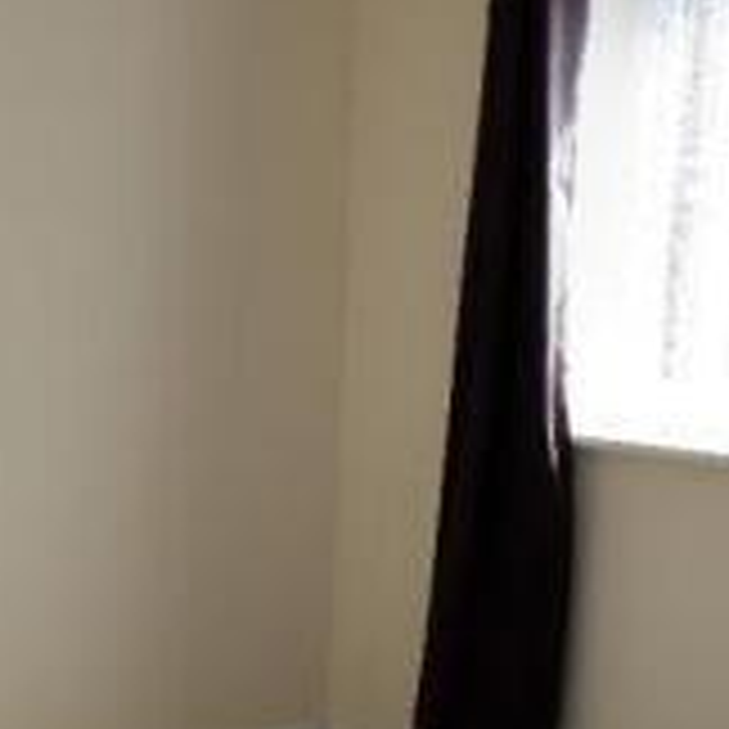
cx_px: 151
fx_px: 1882
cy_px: 533
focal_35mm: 79
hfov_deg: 21.7
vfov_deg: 21.8
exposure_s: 1/150
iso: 200
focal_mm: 15
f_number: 5
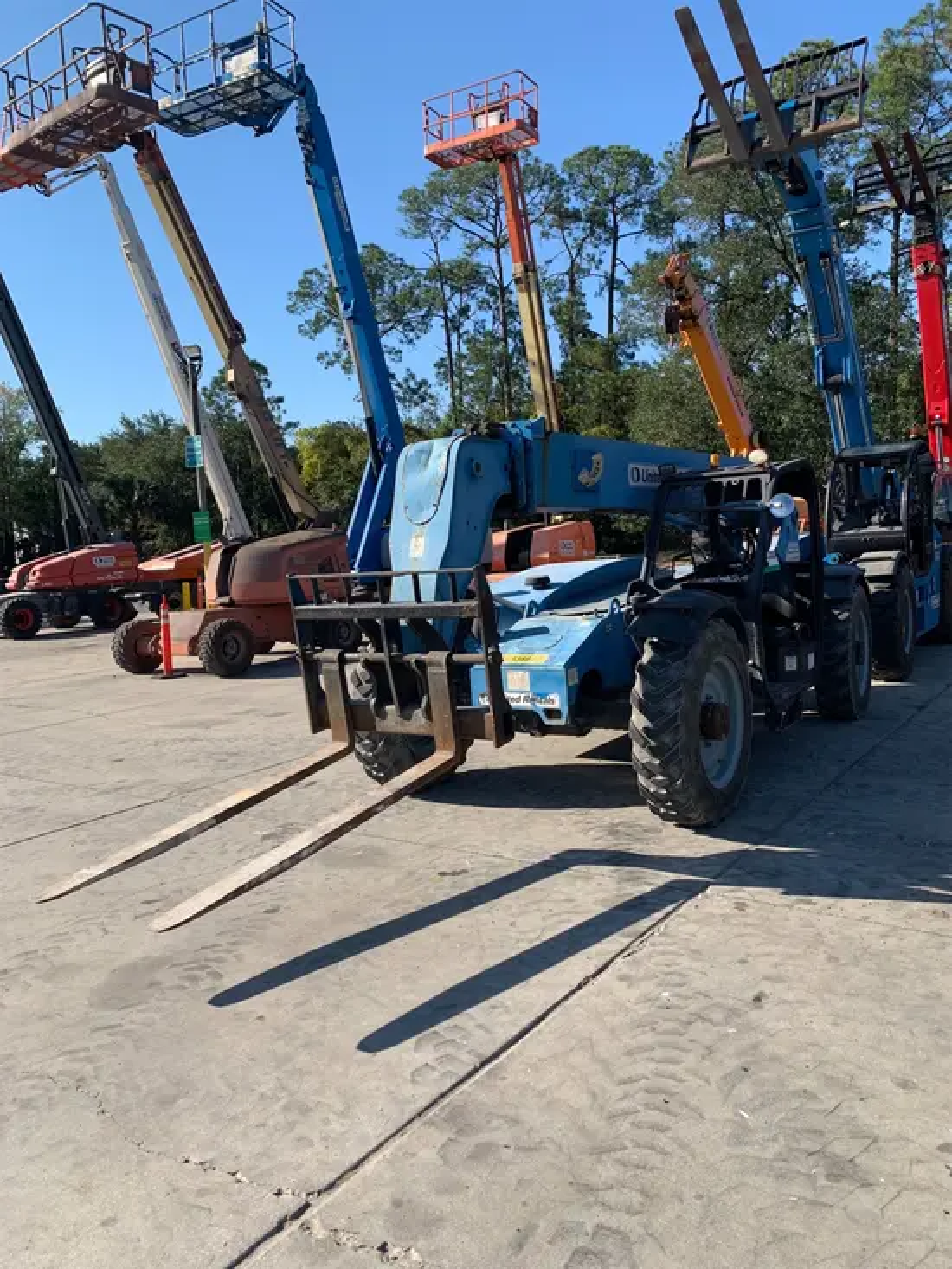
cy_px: 634
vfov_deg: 67.3
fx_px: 953
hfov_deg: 53.1
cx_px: 476
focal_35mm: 26
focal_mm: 4.25
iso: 25
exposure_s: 1/1406
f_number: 1.8
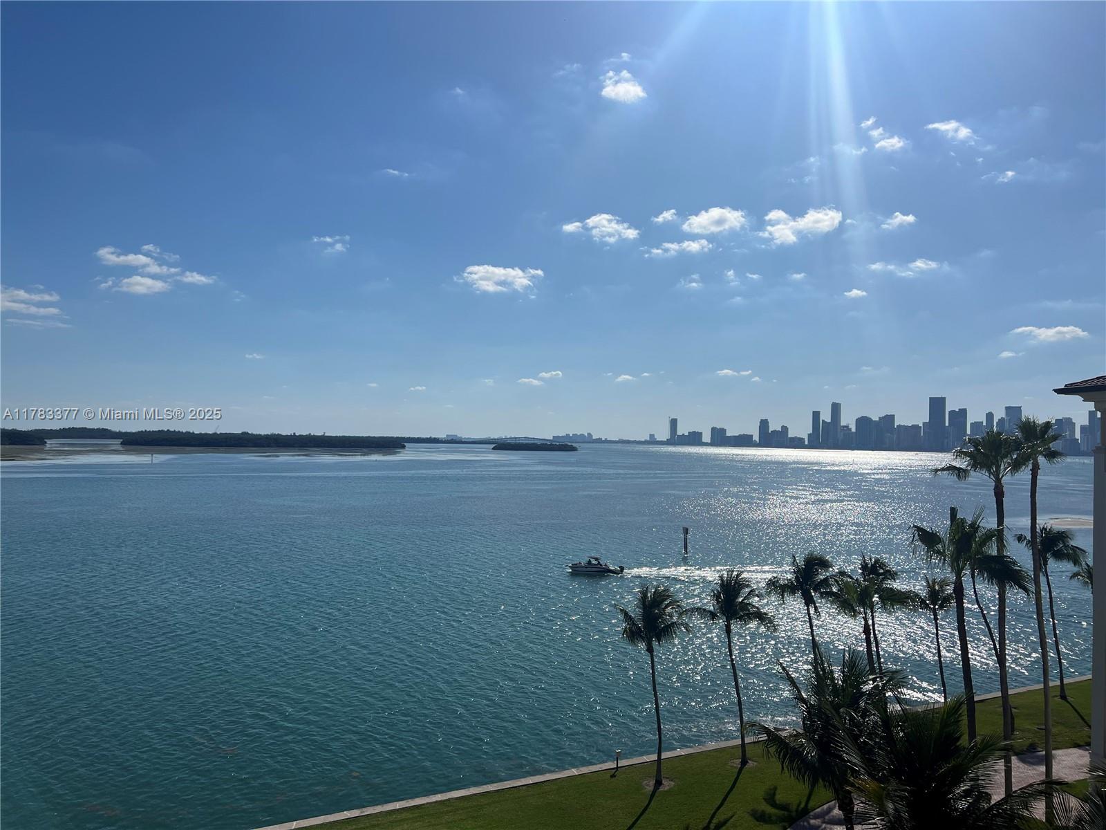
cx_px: 553
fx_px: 831
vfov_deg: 53.1
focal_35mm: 26
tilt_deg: +1.3
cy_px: 415
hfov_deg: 67.3
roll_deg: -0.8
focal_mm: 5.7
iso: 40
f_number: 1.5
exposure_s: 1/16393
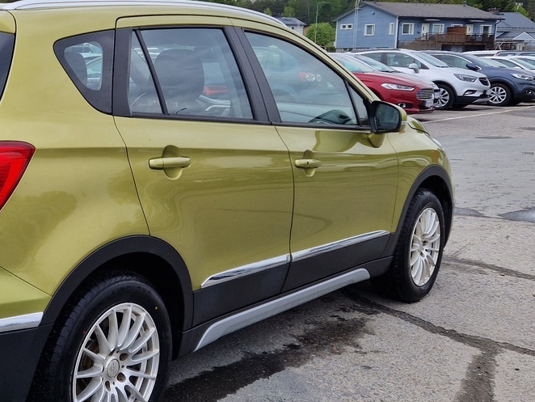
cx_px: 61
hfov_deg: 36.0
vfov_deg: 29.0
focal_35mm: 50
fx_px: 773
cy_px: 146
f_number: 1.8
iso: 50
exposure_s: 1/928
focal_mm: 5.4
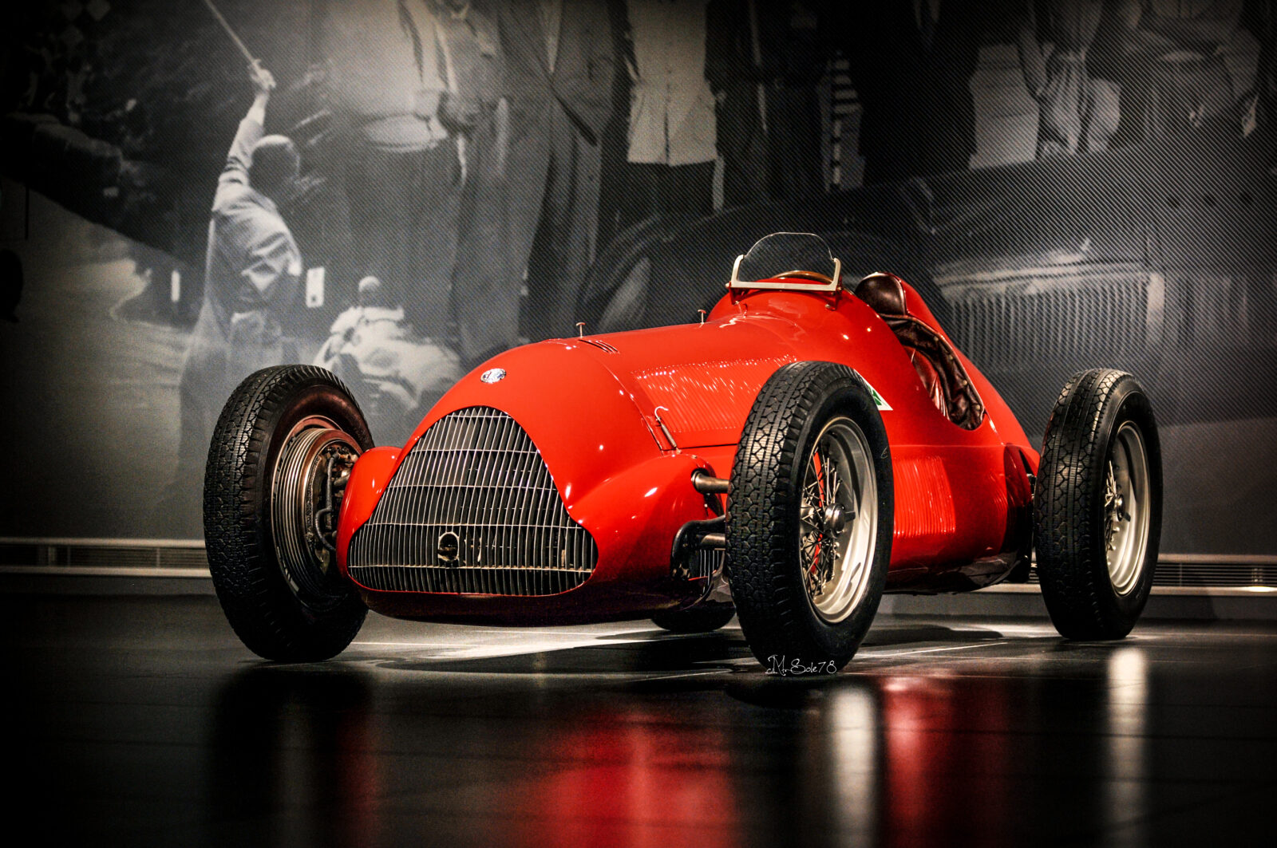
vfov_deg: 13.0
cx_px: 638
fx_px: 3720
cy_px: 424
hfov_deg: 19.5
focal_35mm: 105
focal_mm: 70
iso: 400
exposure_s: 1/160
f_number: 2.8
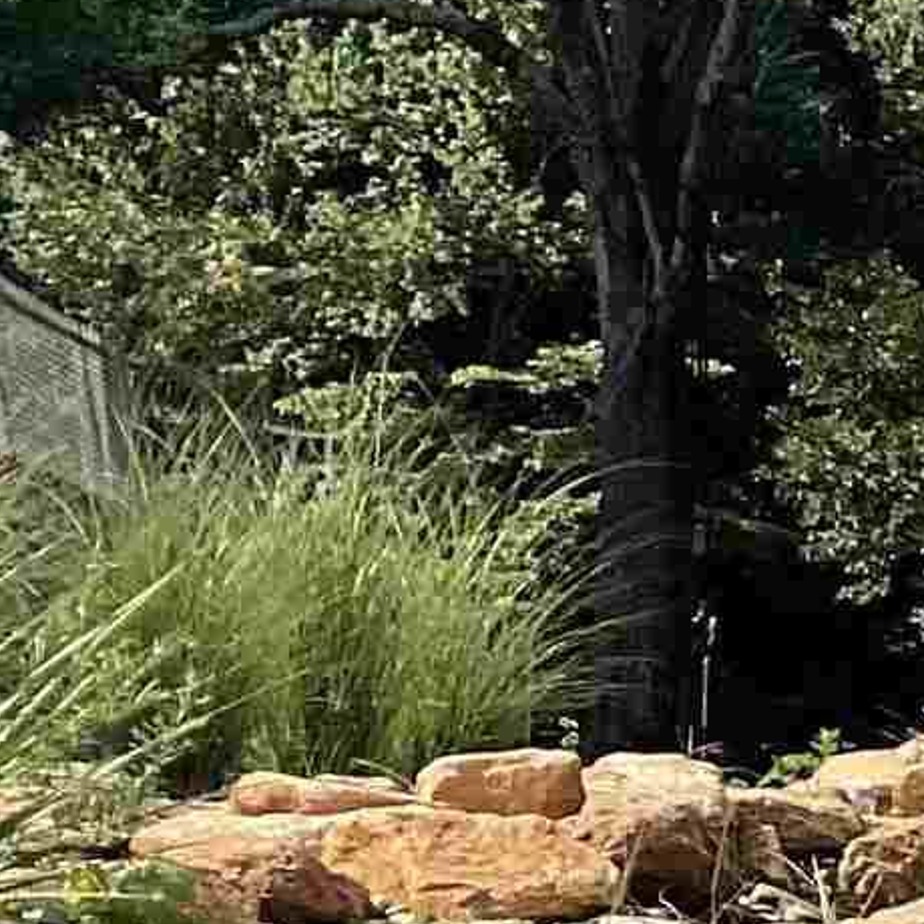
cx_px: 2941
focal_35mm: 171
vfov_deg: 10.1
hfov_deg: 8.3
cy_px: 934
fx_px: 5164
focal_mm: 3
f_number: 1.8
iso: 16
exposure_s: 1/1912
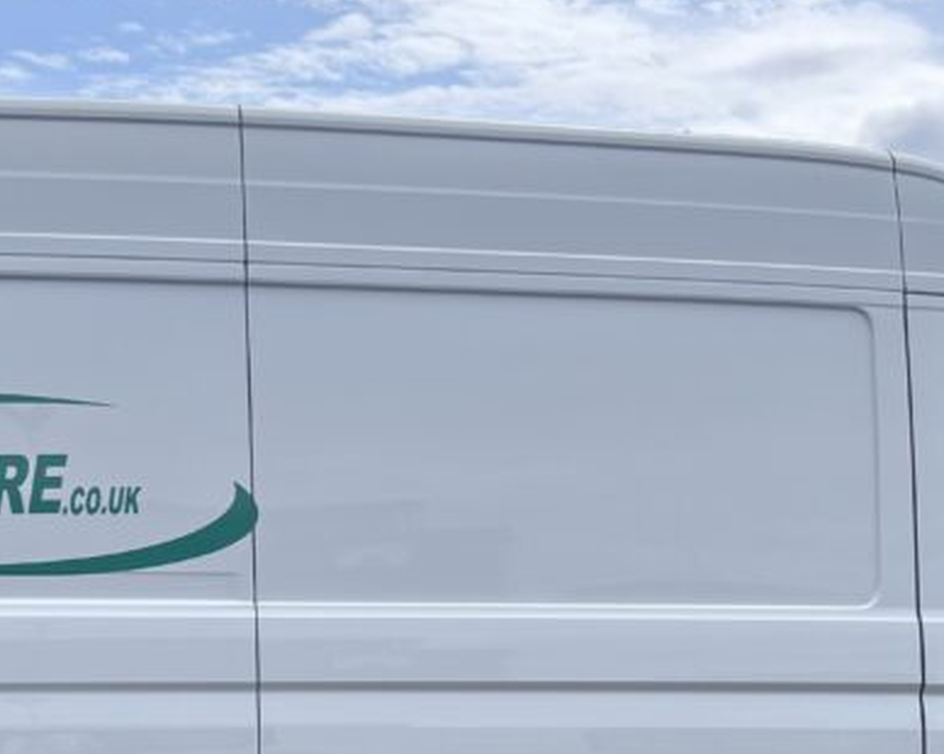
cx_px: 460
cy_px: 708
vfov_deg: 22.1
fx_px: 1871
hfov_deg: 28.3
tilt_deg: -3.2
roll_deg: +2.6
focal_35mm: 67
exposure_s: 1/4854
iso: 50
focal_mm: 5.96
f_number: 1.6
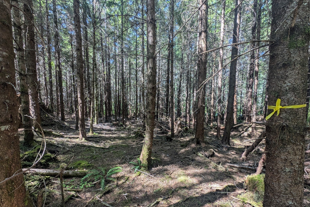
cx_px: 157
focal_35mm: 13
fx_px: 112
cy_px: 120
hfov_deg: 108.3
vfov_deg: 84.8
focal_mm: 2.23
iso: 73
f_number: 1.95
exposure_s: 1/104
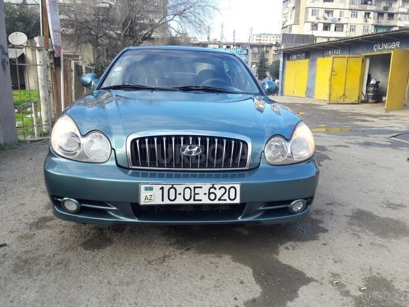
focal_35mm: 28
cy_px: 154
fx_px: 331
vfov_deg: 49.7
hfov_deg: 63.4
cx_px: 204
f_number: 1.9
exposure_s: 1/297
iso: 40
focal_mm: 3.7
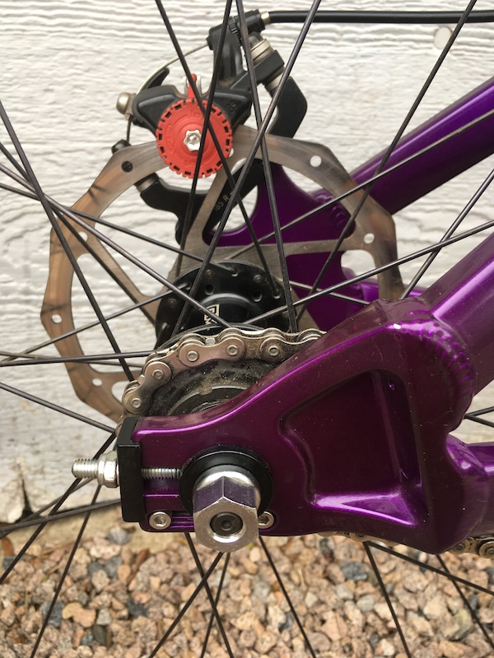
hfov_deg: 48.2
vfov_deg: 61.7
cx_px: 247
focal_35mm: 29
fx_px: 552
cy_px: 329
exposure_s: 1/60
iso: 32
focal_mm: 4.15
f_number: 2.2
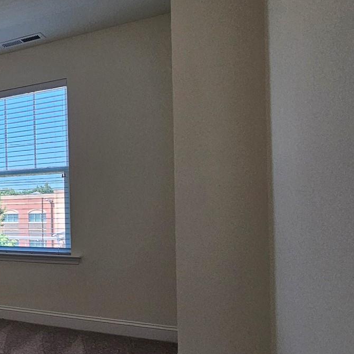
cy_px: 218
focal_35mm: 35
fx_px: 405
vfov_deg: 46.9
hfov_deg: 31.4
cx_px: -143
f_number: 2.2
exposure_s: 1/207
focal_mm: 2.2
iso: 125
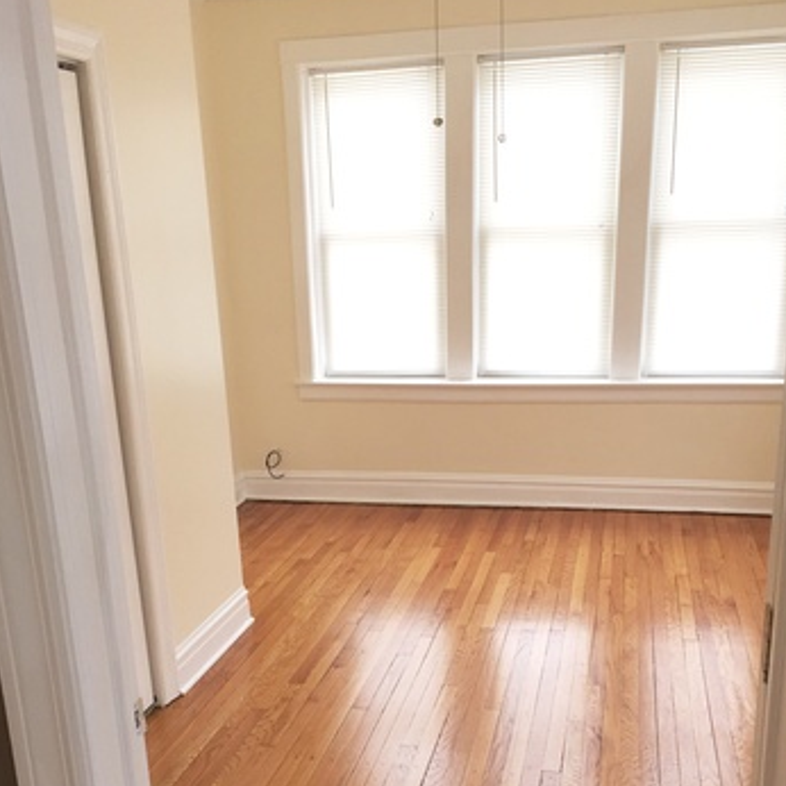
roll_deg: +1.3
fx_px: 951
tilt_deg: -17.6
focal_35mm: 37
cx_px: 410
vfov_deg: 44.1
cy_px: 538
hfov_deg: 44.9
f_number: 2.2
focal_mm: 4.15
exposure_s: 1/120
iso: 40
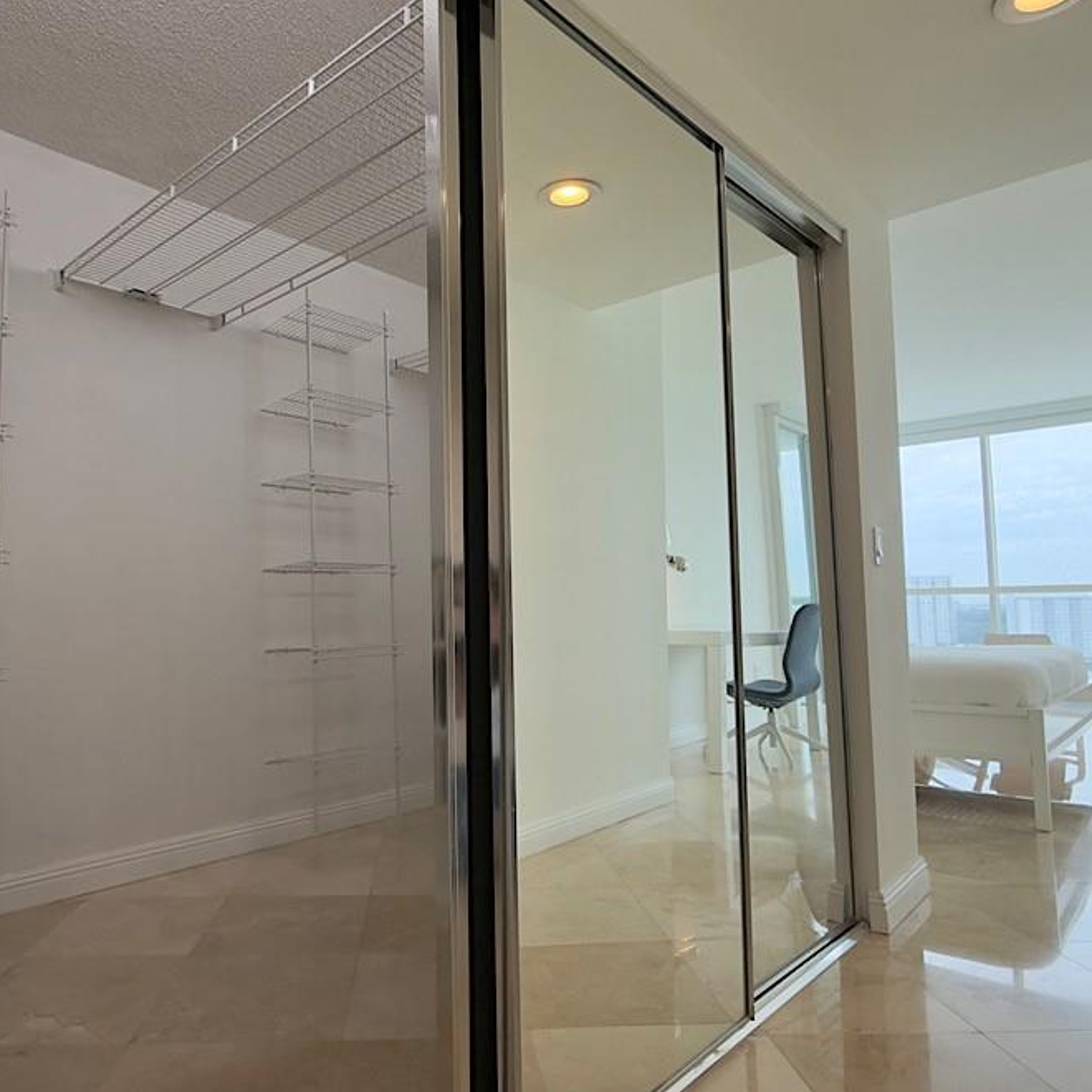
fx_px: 857
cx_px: 433
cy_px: 551
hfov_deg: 64.4
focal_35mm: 24
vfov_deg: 65.0
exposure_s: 1/200
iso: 64
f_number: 2.2
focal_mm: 2.22
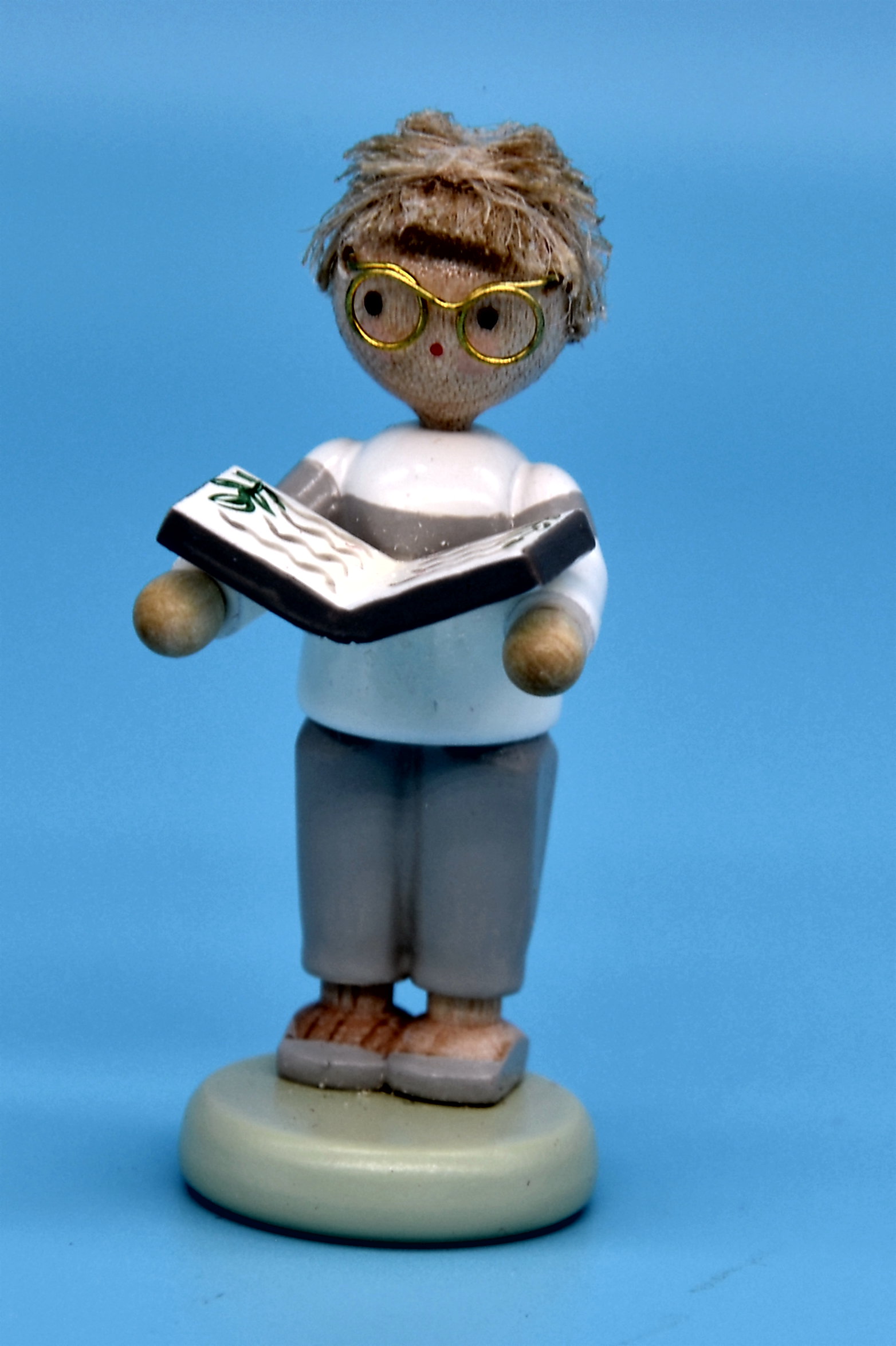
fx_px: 5885
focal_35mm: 158
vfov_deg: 13.0
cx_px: 448
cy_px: 673
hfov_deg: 8.7
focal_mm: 105
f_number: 8
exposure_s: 1/125
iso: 125
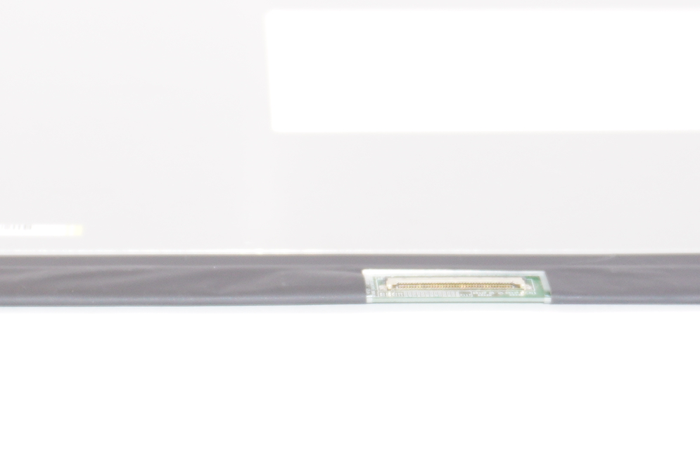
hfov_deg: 15.0
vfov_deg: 10.1
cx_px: 174
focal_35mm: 136
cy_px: 133
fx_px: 2643
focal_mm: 30
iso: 250
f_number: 5.6
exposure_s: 1/80
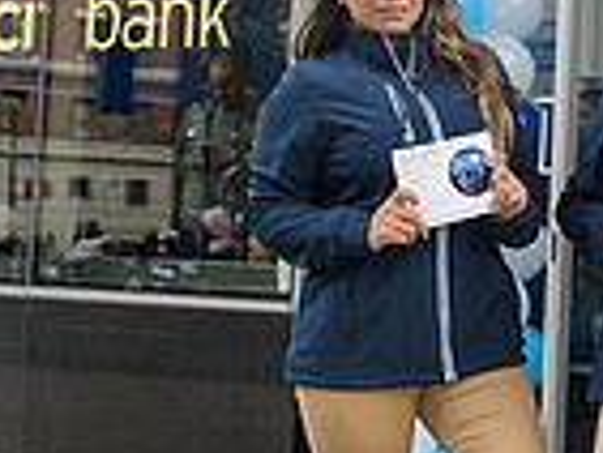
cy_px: 132
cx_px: 714
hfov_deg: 19.5
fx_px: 1656
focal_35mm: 95
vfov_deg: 15.5
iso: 400
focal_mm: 24
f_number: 4.5
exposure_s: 1/250
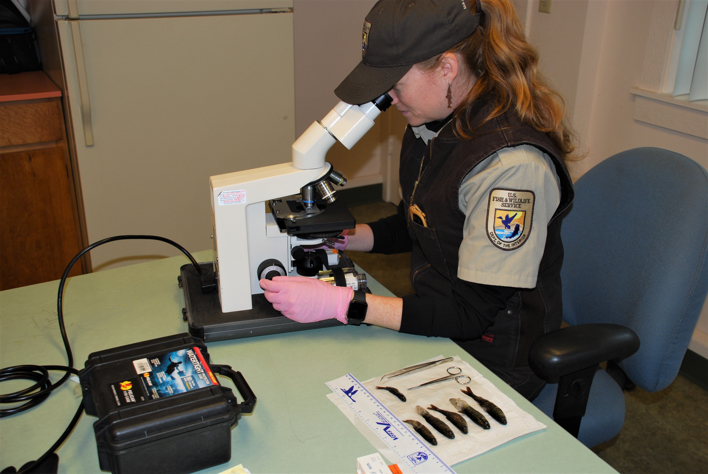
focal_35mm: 39
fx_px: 768
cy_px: 237
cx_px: 354
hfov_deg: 49.5
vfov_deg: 34.3
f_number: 4
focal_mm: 26
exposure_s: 1/60
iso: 200
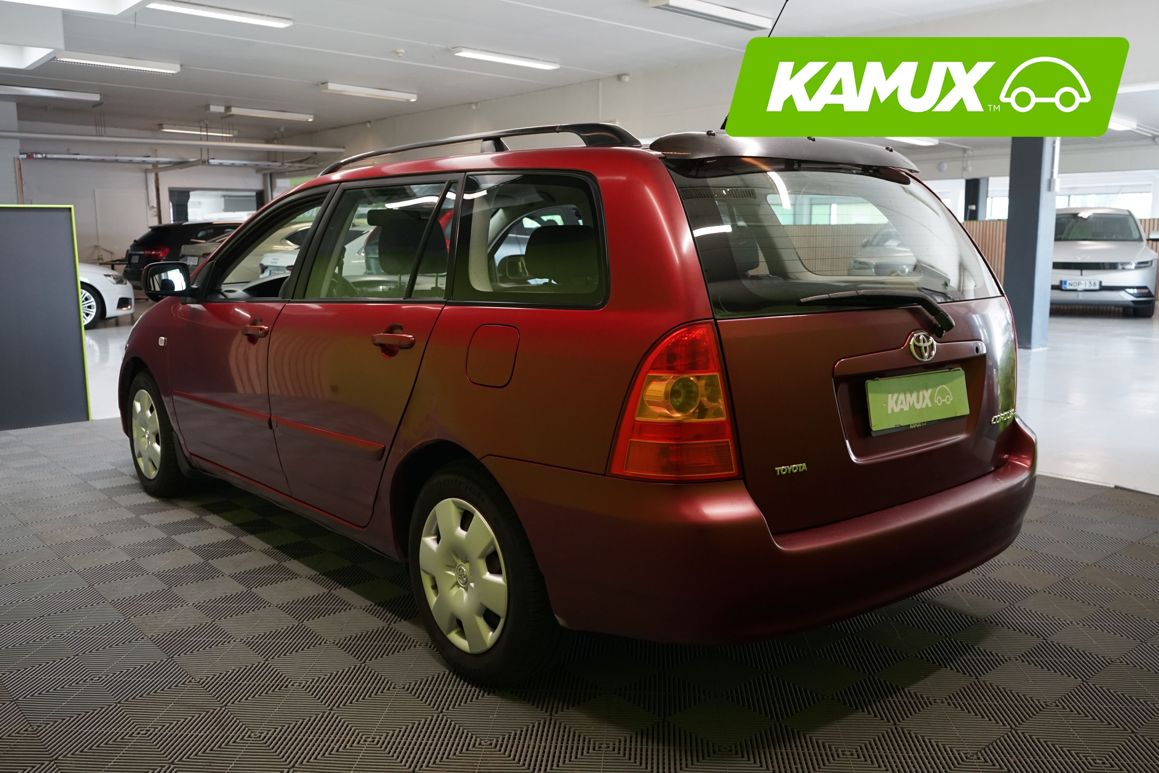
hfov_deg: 61.9
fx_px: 966
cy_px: 386
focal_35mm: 30
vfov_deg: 43.6
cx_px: 580
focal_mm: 30
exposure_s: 1/30
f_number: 6.3
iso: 1250
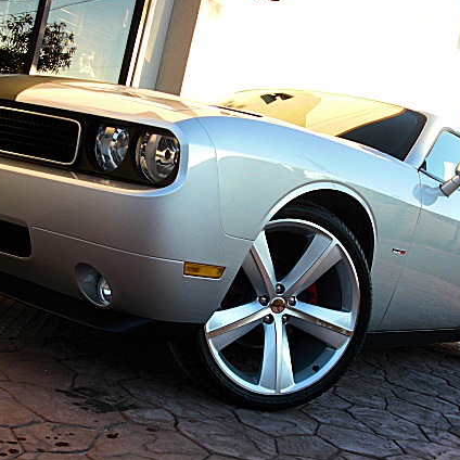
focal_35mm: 48
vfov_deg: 35.3
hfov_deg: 35.3
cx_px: 208
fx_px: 722
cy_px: 257
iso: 50
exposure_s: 1/100
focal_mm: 6.3
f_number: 2.8
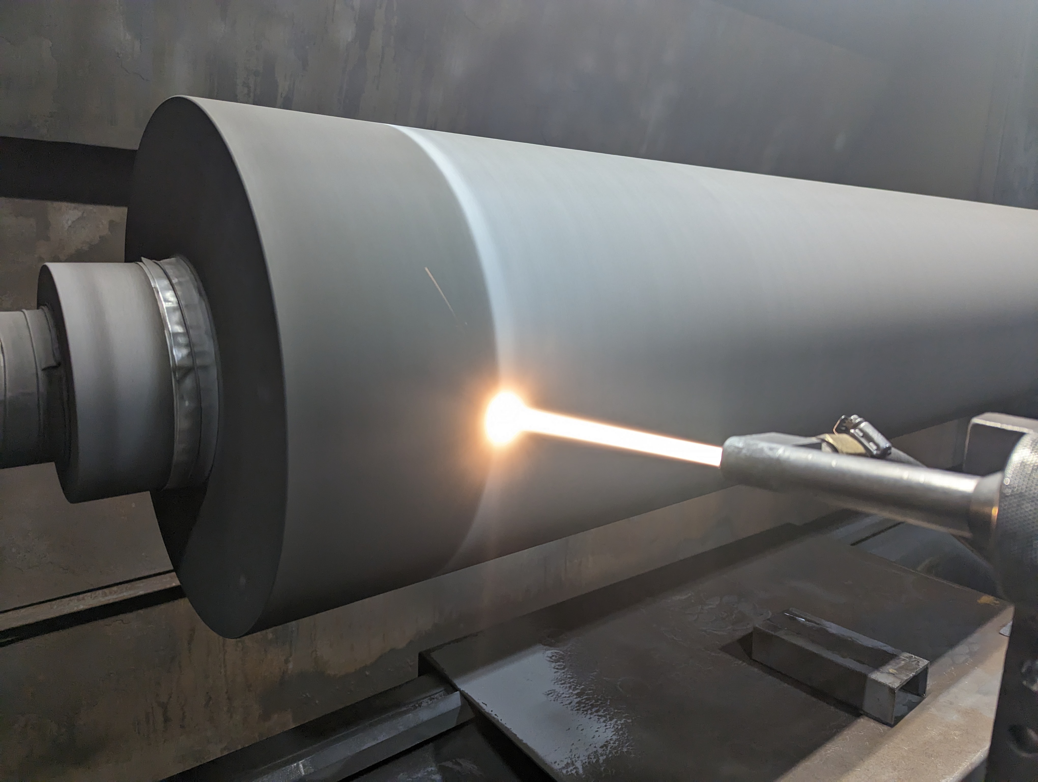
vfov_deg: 56.9
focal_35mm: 24
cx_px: 519
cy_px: 391
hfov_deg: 71.5
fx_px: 721
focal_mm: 6.81
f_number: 1.85
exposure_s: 1/120
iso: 199
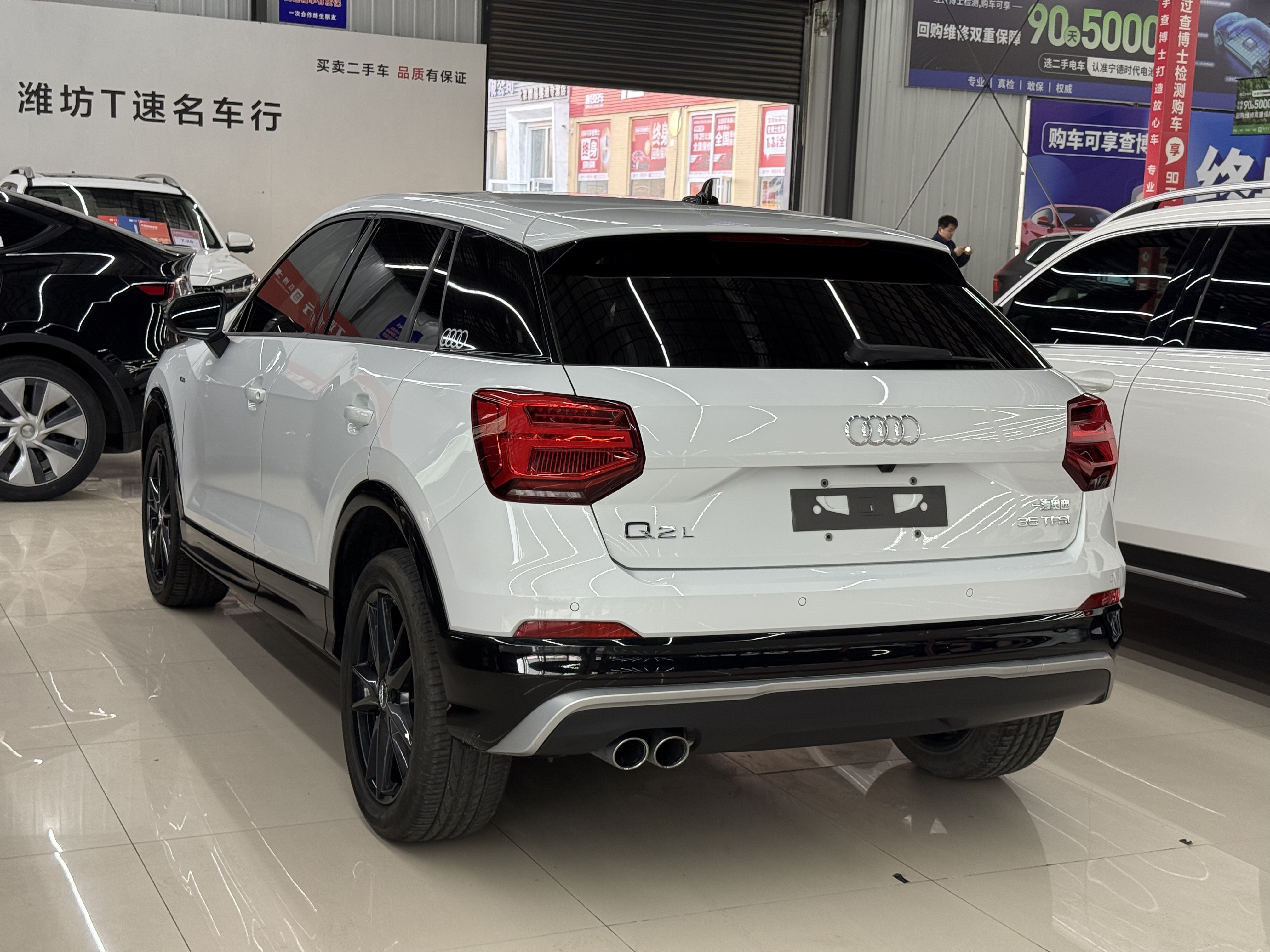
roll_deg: -2.5
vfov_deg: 30.3
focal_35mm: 48
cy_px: 476
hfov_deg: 39.7
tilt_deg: -7.3
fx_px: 1761
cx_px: 635
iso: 100
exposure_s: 1/50
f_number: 1.78
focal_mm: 6.76
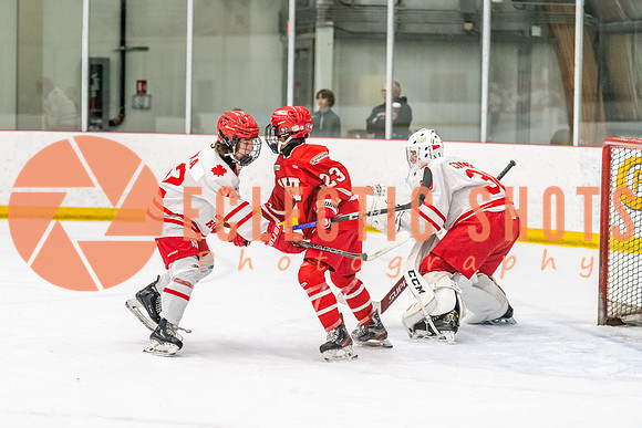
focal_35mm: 124
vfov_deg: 11.1
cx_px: 263
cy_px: 214
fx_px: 2214
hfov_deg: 16.5
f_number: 2.8
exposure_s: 1/800
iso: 4000
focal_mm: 105
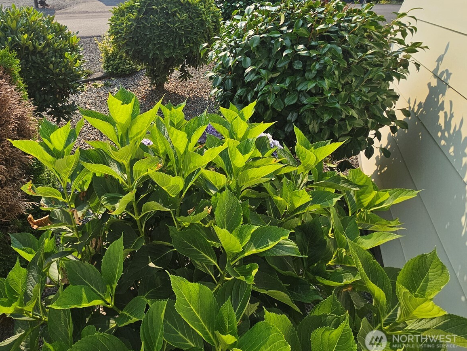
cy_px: 115
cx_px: 147
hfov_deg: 84.0
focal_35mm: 18
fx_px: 243
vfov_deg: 69.4
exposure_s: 1/1869
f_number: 2.2
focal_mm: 2.2
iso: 50
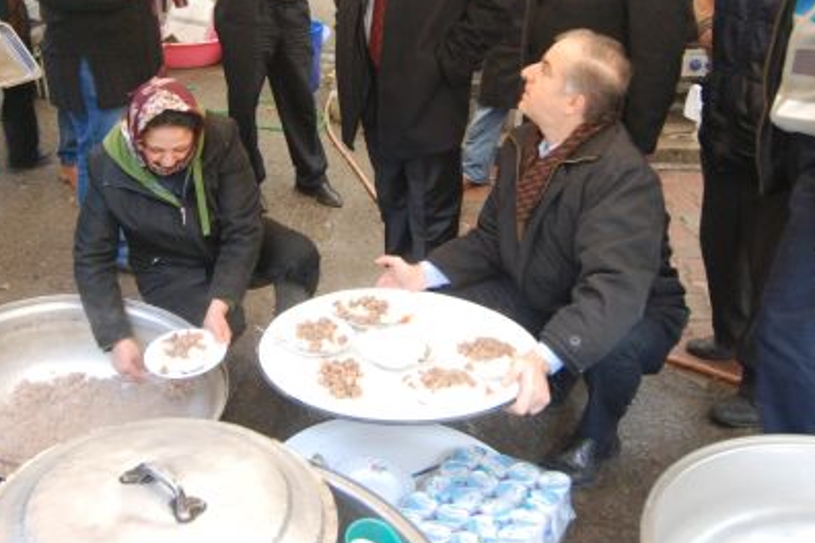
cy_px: 154
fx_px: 770
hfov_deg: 55.5
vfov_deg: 38.2
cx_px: 335
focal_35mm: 34
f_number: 4
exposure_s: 1/40
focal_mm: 14
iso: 1000
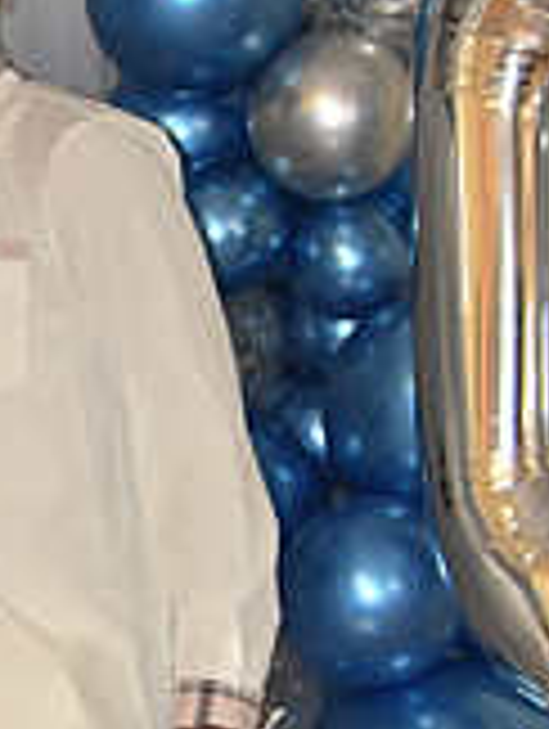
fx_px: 2826
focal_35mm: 134
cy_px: 634
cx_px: -196
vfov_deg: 14.6
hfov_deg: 10.8
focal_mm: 26
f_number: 2.8
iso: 900
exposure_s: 1/60
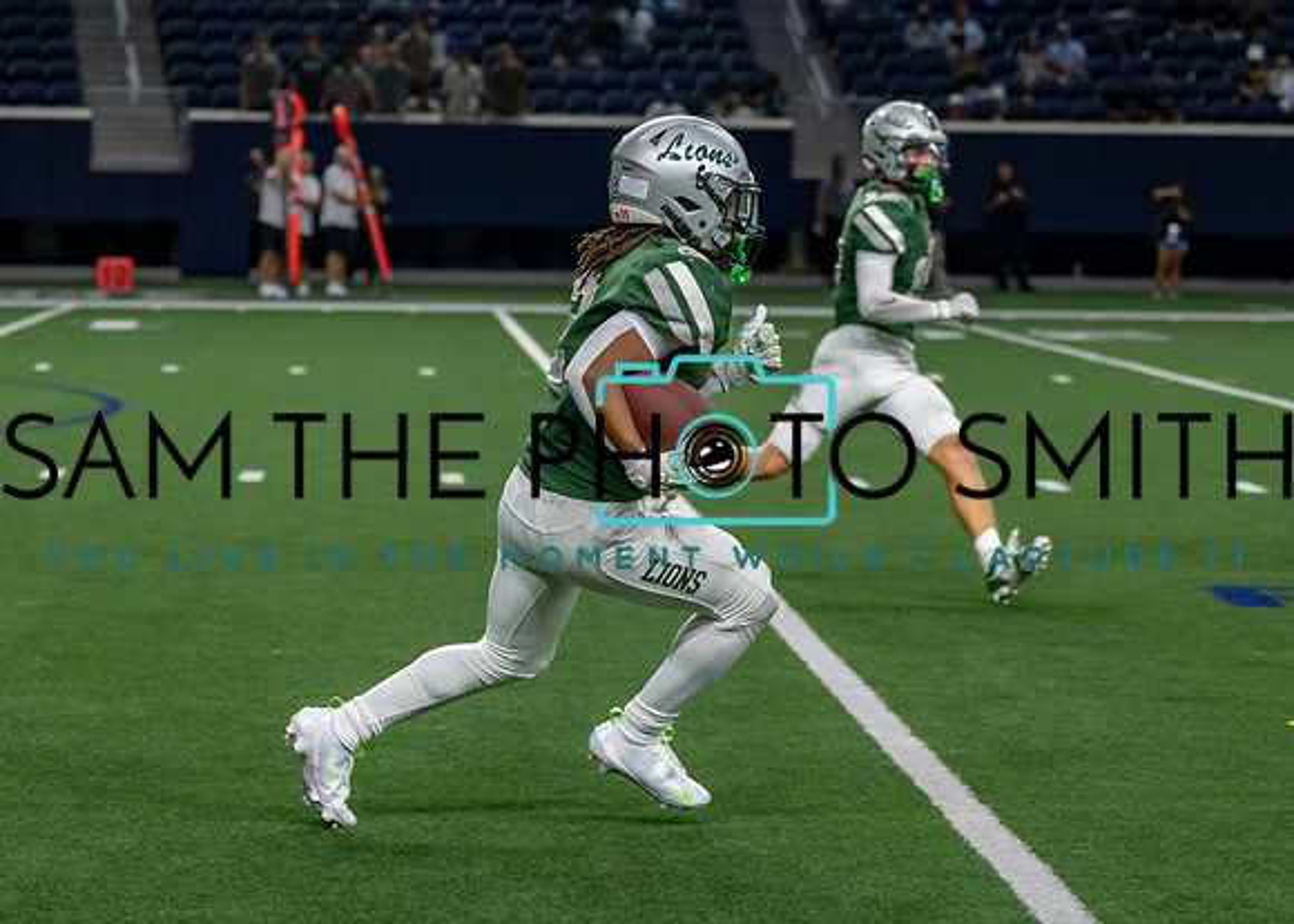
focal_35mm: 130
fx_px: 4772
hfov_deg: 15.4
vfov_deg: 11.1
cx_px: 582
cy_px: 383
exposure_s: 1/1000
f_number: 2.8
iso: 1250
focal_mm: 70
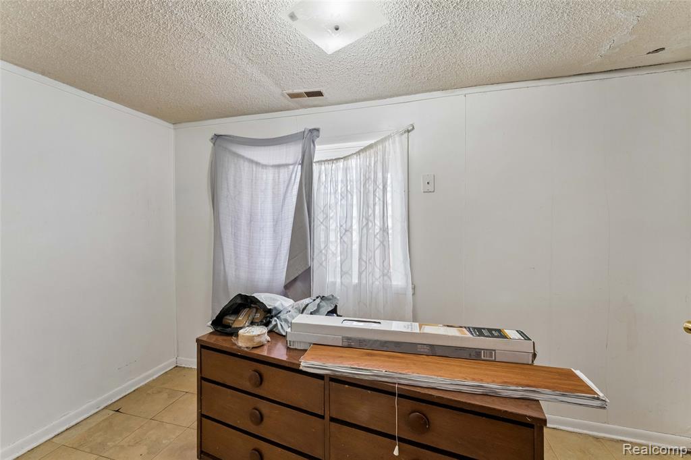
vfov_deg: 81.2
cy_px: 230
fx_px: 269
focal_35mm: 14
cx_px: 346
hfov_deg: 104.3
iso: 400
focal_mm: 14
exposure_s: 1/6
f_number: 14
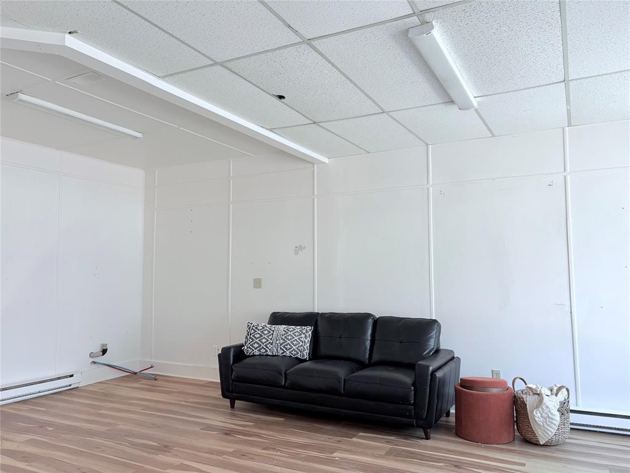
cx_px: 315
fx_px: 473
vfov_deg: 53.1
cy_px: 236
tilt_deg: +5.1
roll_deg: +0.8
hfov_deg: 67.3
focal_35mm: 26
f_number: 1.6
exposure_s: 1/122
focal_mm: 5.96
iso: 50
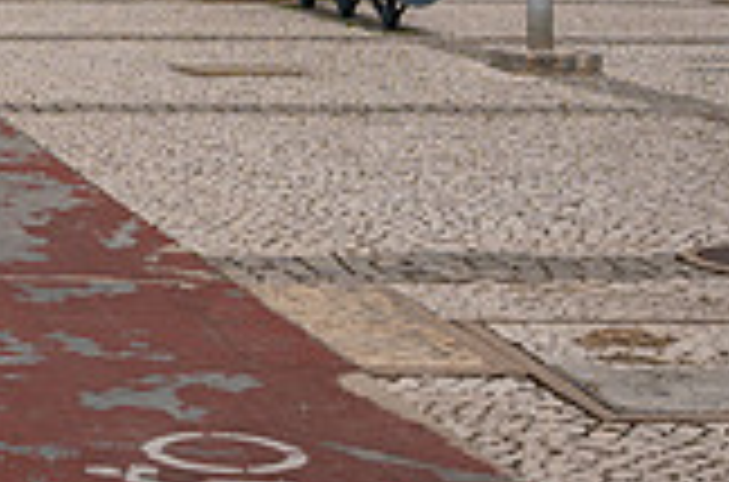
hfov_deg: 16.3
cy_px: -206
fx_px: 2362
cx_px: -292
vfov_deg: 11.2
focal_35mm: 117
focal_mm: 32.6
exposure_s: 1/2000
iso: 160
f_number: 8
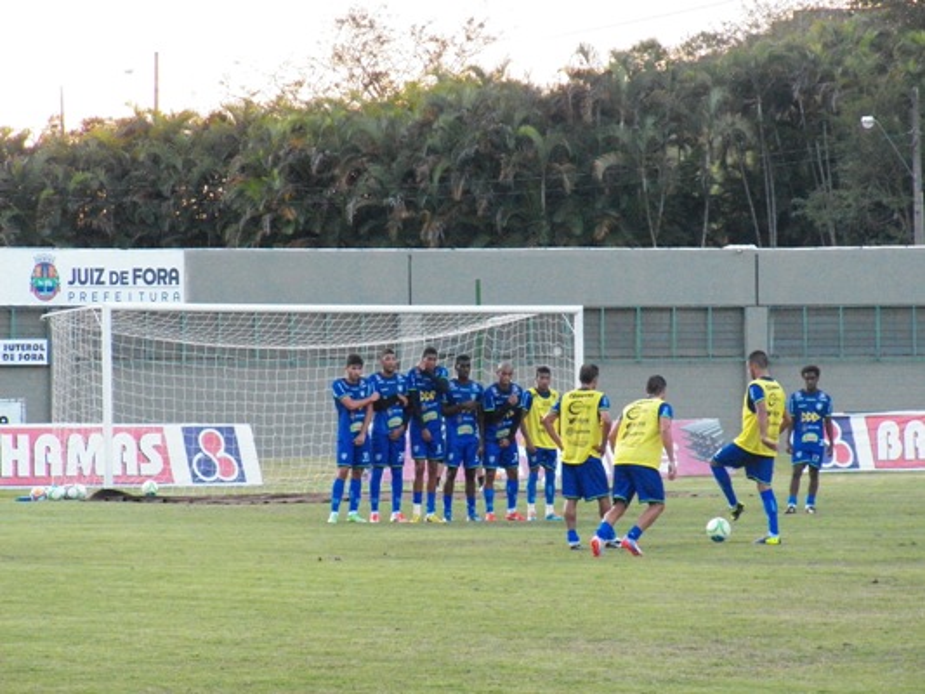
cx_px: 462
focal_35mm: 204
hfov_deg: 9.7
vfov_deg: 7.3
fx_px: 5452
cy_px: 347
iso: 1600
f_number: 4
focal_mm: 36.7
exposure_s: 1/320
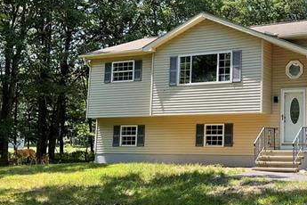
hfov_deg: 34.3
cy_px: 96
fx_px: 478
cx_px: 256
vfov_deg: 24.2
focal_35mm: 56
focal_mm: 3
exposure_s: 1/439
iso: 16
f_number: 1.8
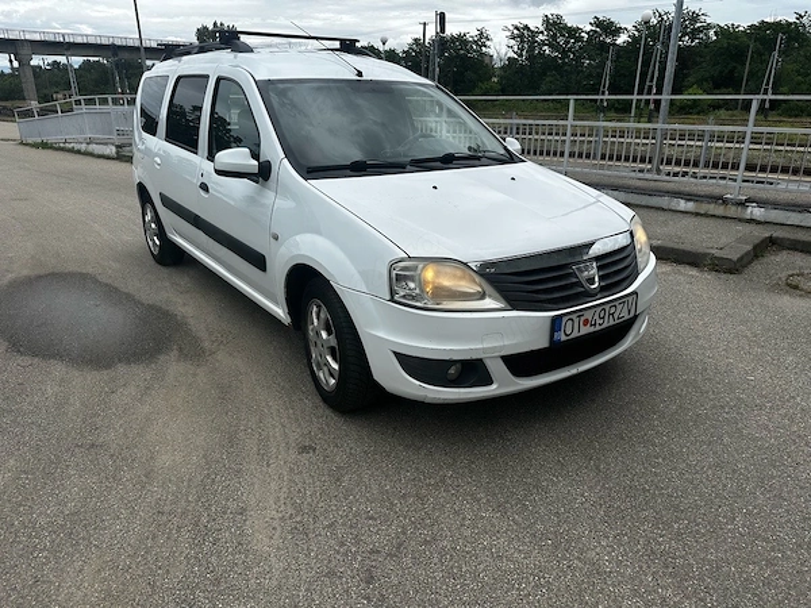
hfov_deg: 71.6
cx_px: 406
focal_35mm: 24
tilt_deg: -18.9
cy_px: 304
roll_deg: -1.0
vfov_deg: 56.8
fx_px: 562
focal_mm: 6.86
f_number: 1.78
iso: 80
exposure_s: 1/5000
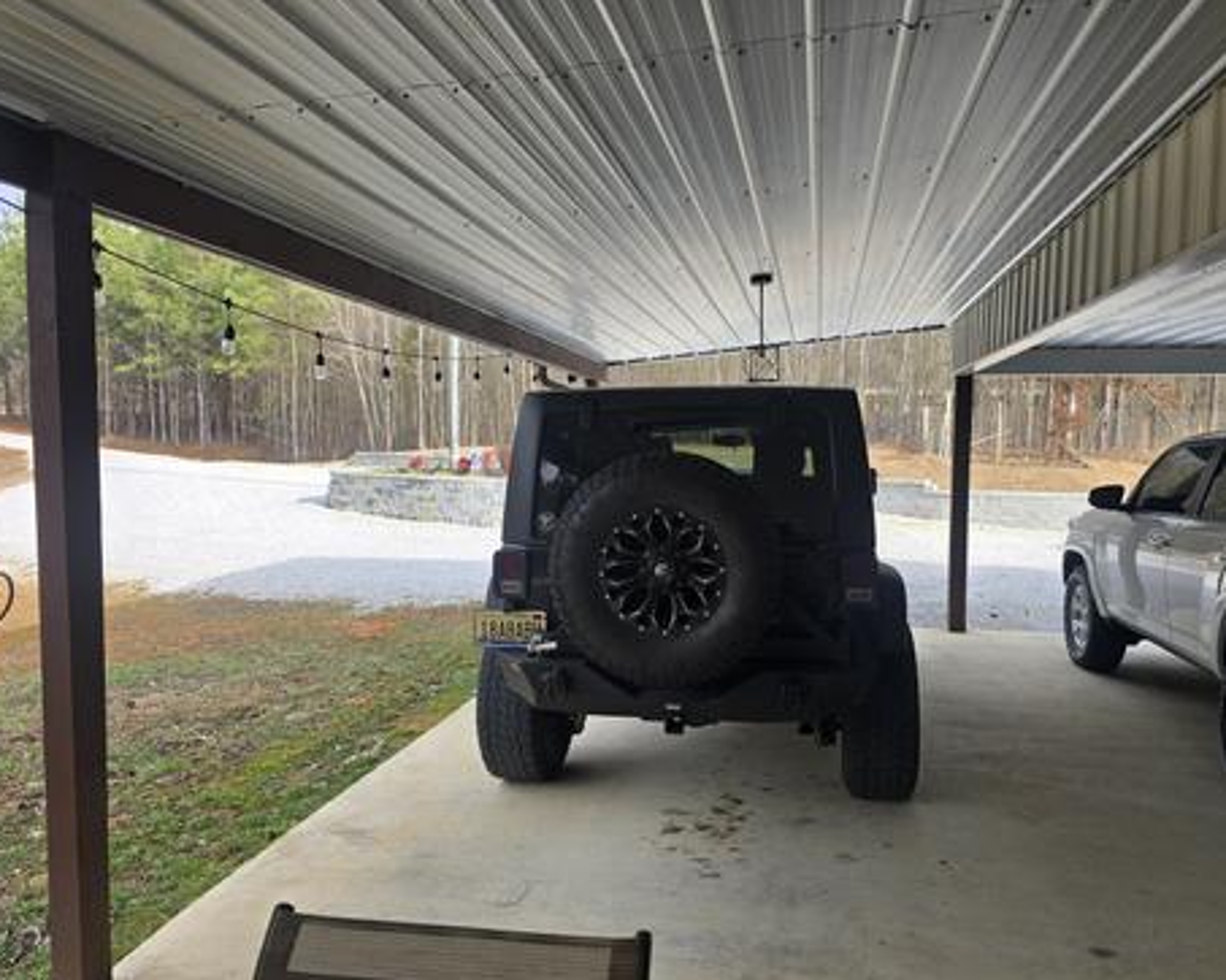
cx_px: 666
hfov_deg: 68.0
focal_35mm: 25
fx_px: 907
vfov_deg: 56.8
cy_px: 504
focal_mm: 6.3
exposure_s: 1/237
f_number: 1.7
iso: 12
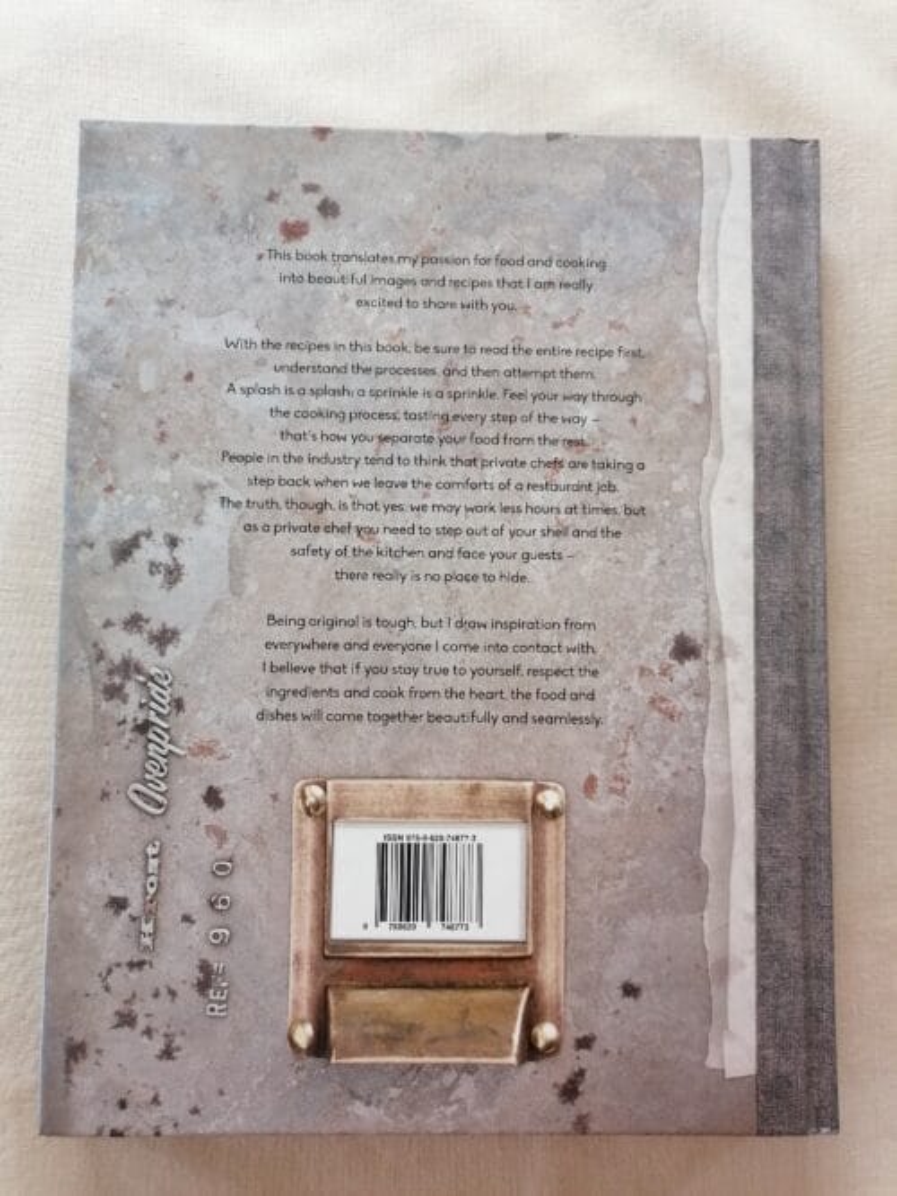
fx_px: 933
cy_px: 598
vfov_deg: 65.3
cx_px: 448
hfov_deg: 51.3
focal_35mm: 27
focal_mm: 4.75
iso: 200
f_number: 1.8
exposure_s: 1/50
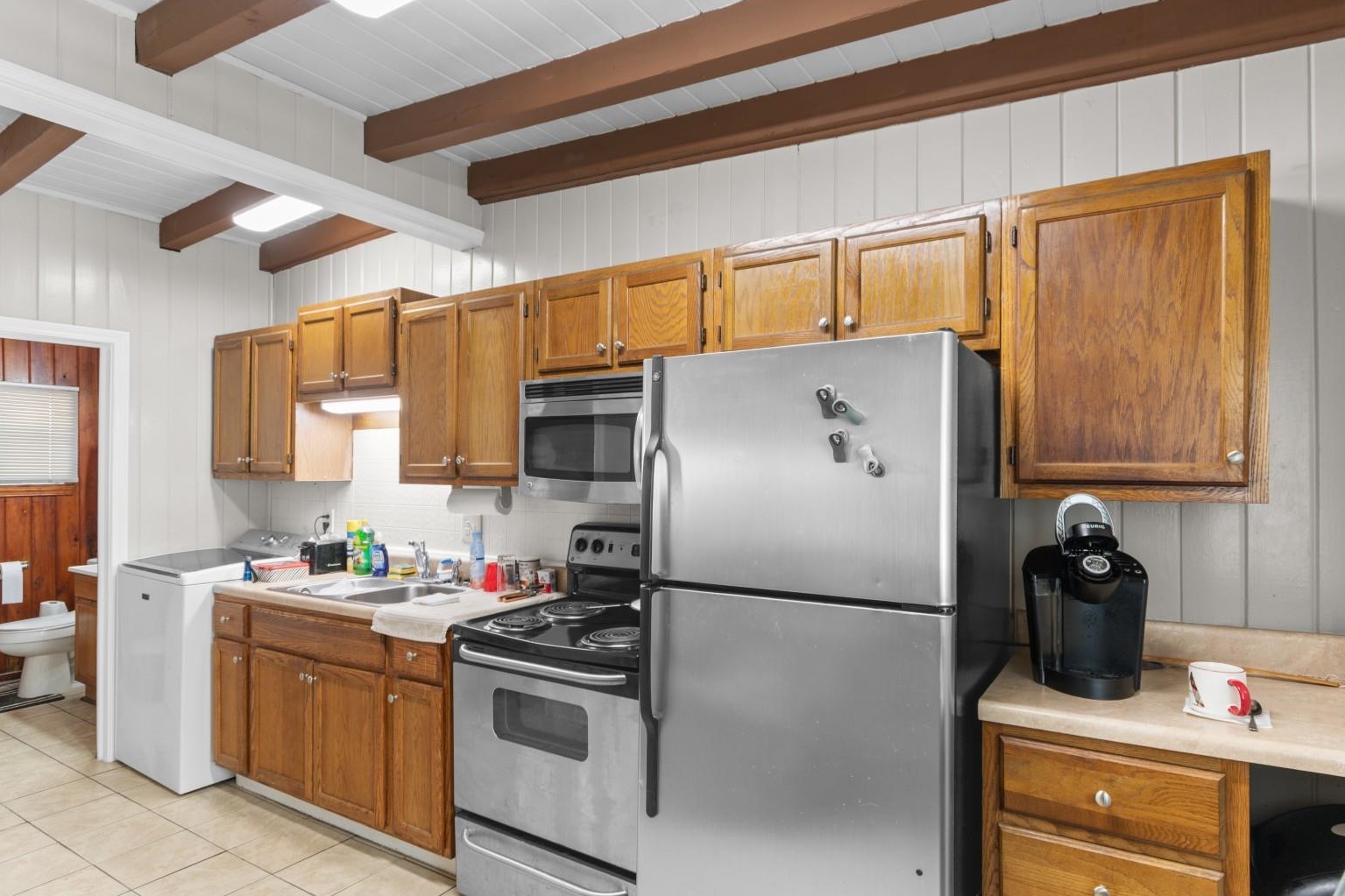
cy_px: 465
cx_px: 674
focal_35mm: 19
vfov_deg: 64.5
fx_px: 710
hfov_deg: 86.9
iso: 100
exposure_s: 1/2
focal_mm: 12
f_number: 4.8
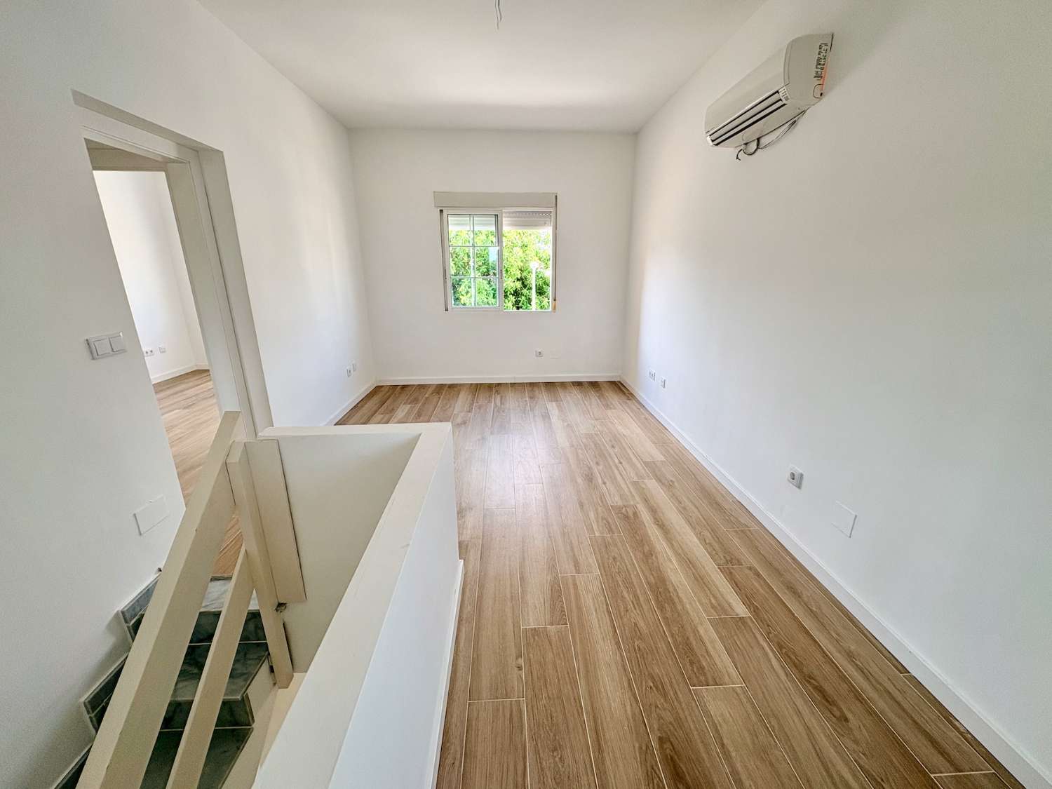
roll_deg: +0.7
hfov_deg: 102.1
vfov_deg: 85.7
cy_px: 394
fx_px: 425
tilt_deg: -16.4
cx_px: 526
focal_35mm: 14
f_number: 2.2
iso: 40
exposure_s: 1/99
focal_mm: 2.22
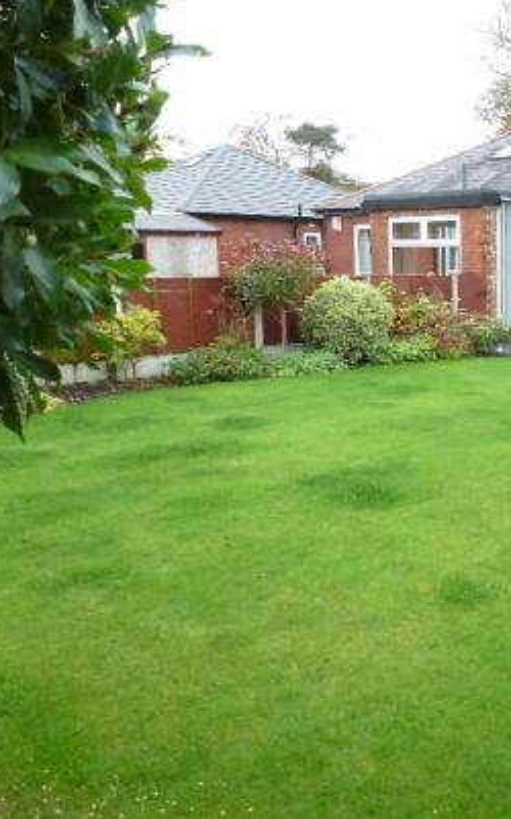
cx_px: 553
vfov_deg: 52.7
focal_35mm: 37
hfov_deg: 30.9
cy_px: 377
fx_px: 826
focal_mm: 4.3
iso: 200
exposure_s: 1/50
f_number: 3.3
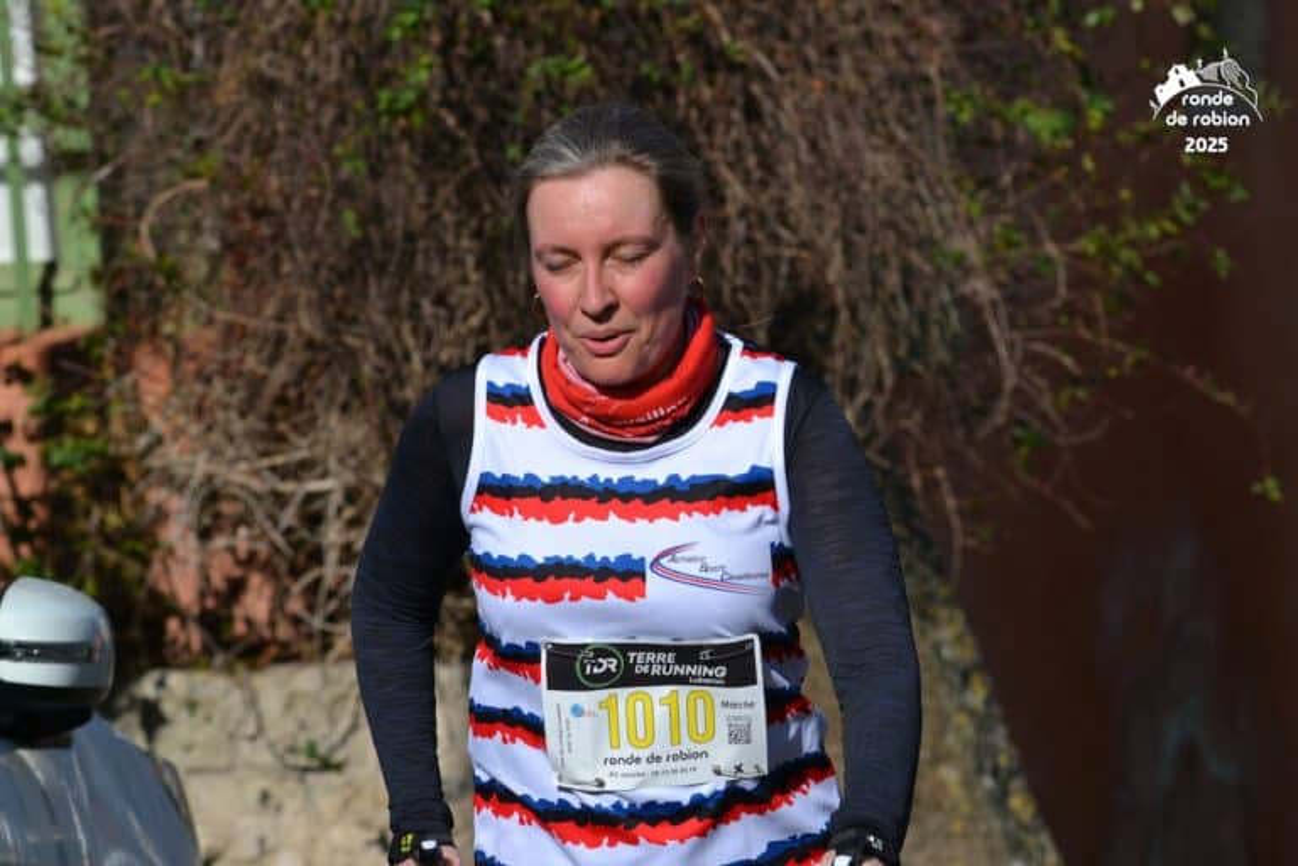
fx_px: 8112
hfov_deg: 9.1
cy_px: 433
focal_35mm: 225
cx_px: 649
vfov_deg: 6.1
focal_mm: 150
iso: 360
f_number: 7.1
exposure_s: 1/2000
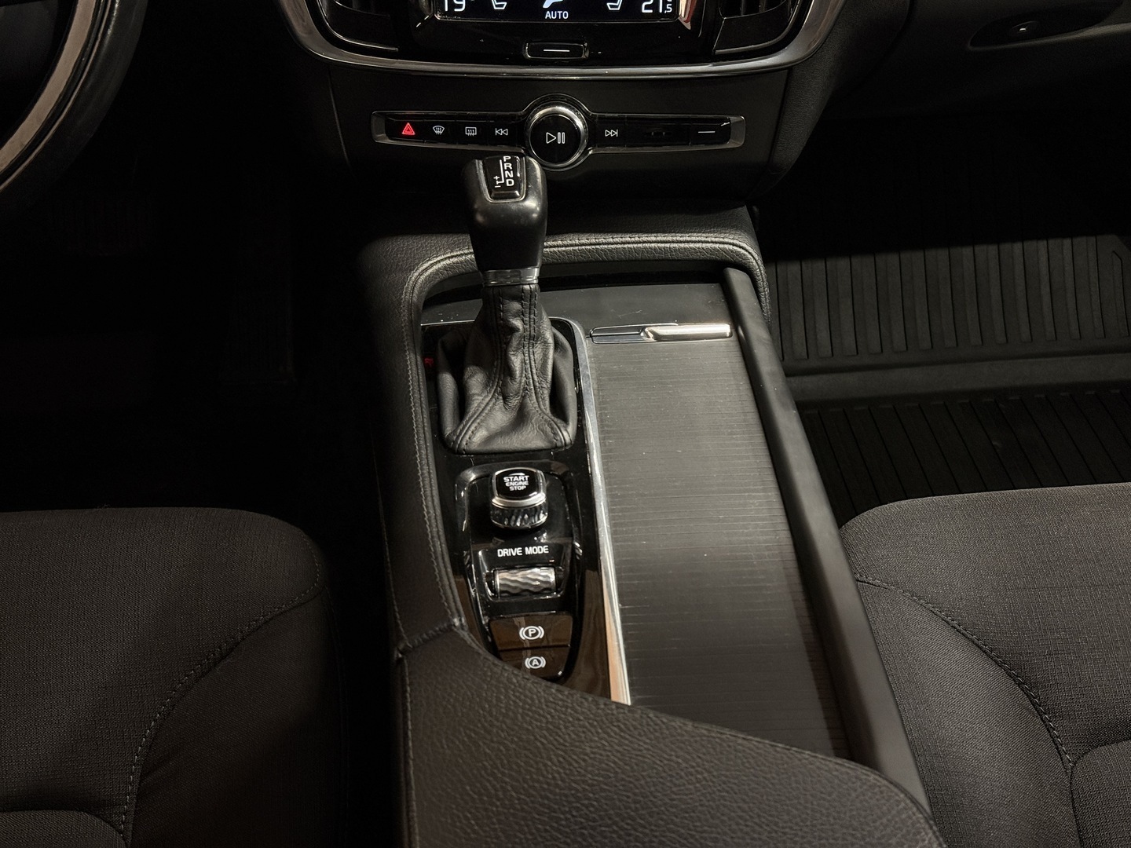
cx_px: 566
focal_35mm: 48
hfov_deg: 39.7
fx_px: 1568
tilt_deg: -38.0
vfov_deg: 30.3
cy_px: 424
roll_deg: +0.7
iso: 400
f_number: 1.78
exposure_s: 1/39
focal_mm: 6.76
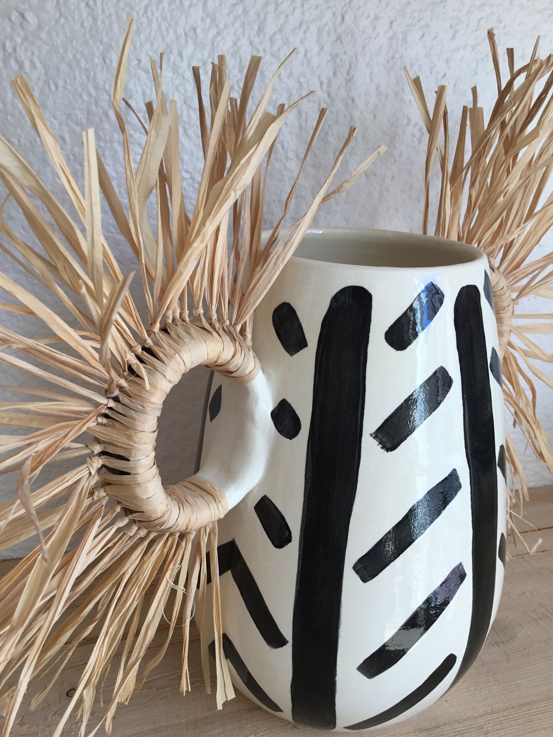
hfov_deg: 44.2
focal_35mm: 32
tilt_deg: -22.9
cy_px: 365
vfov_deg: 56.8
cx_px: 283
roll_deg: -2.4
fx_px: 682
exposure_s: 1/100
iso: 32
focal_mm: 3.3
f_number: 2.4
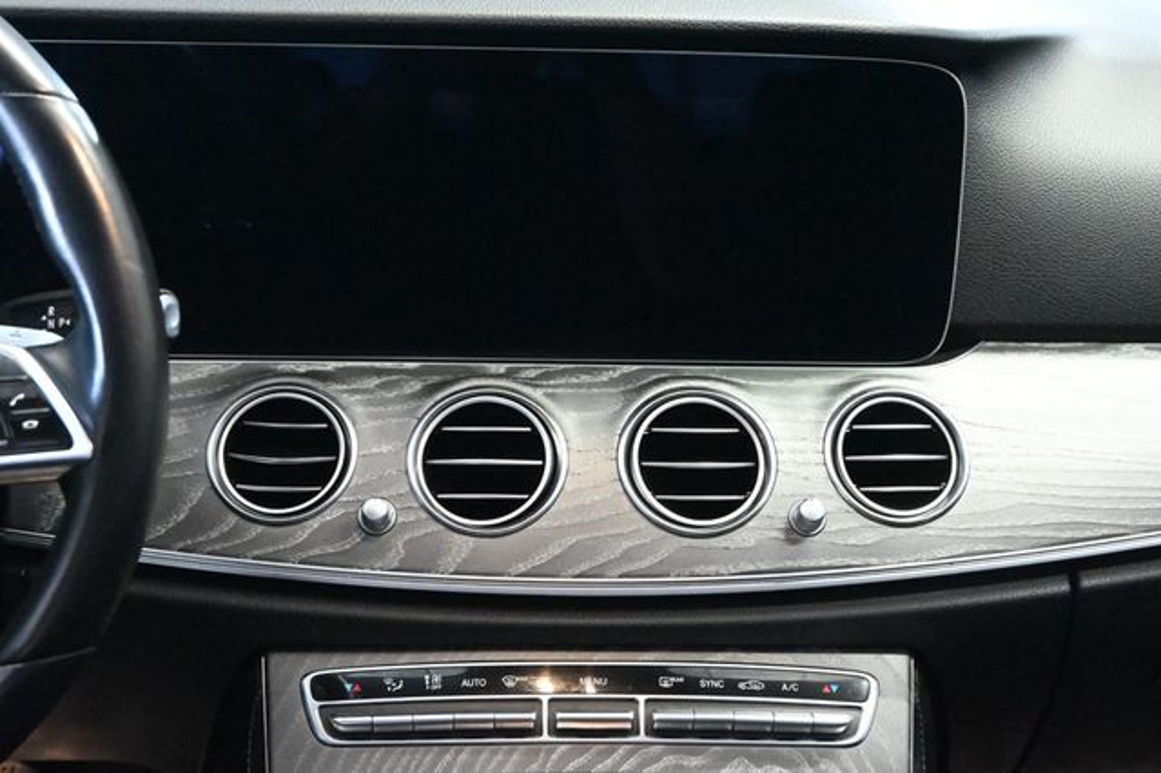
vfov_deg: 20.1
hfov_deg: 29.9
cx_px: 580
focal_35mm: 68
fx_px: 2176
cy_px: 386
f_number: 6
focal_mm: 45
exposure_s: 1/40
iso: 12800
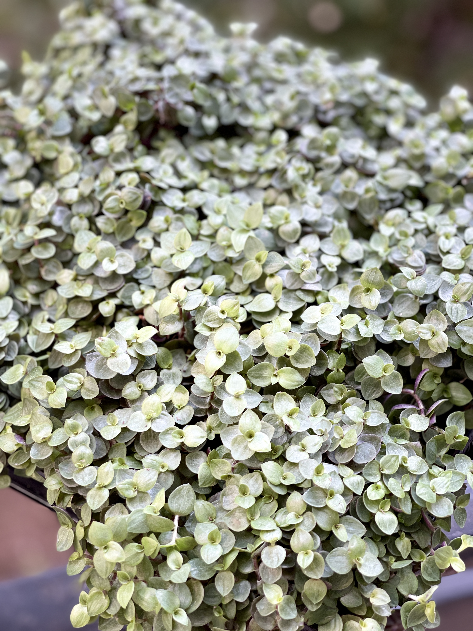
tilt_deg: -48.8
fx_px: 1166
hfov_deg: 22.9
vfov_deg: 30.3
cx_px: 236
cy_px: 316
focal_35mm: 64
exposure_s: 1/121
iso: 64
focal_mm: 7.5
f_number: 2.2
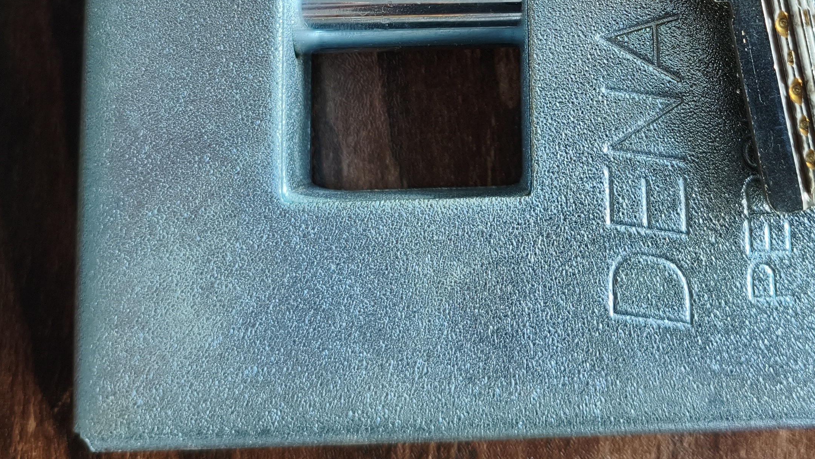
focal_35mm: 54
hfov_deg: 38.2
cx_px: 520
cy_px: -114
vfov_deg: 20.6
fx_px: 1167
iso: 80
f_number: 1.5
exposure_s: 1/147
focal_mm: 4.94
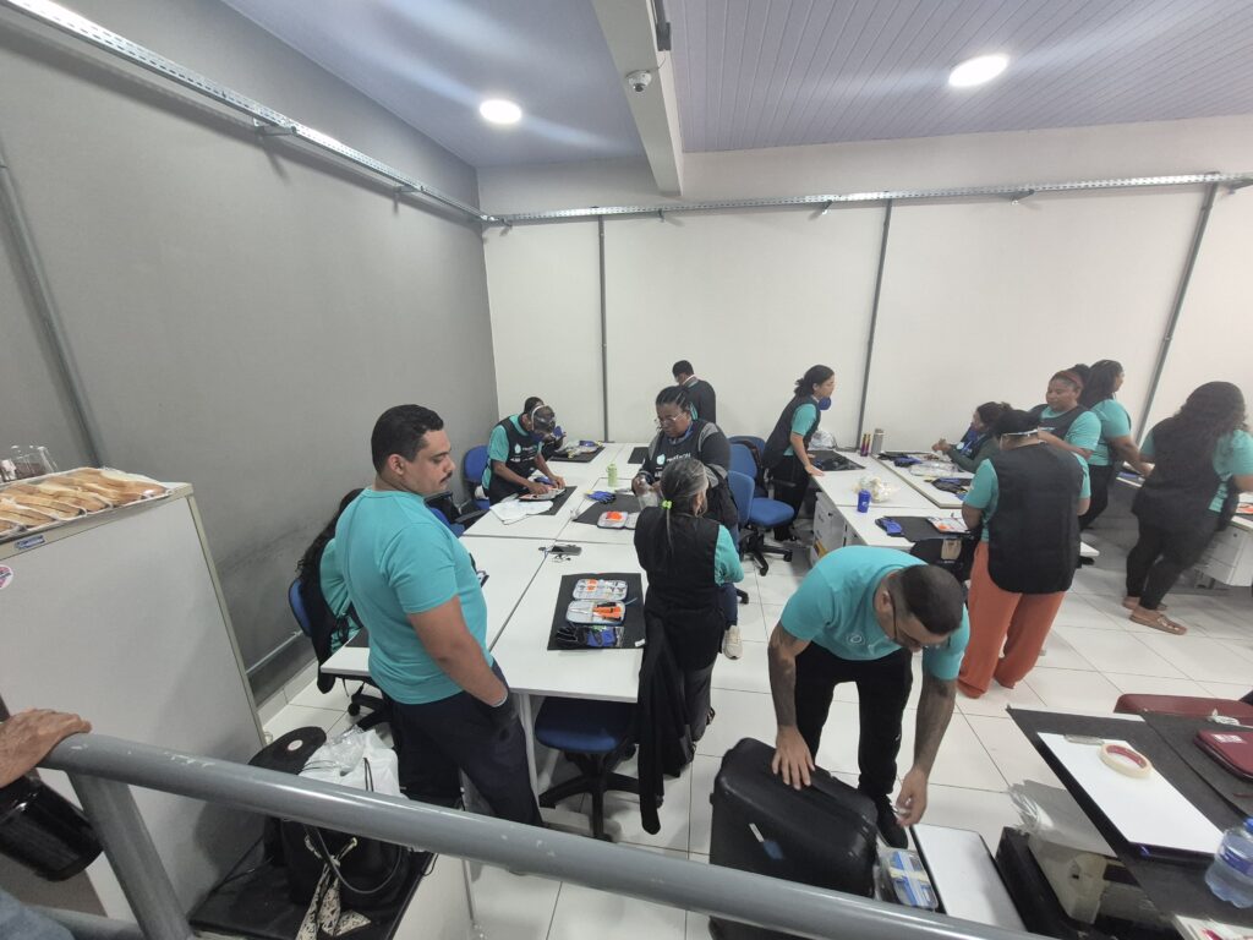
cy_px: 470
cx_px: 626
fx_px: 471
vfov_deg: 89.9
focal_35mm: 13
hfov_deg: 106.2
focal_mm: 1.74
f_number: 2.2
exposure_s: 1/60
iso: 250
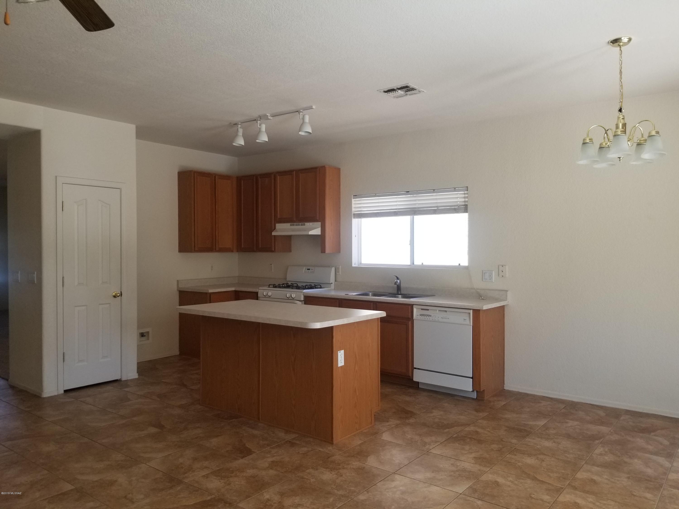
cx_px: 340
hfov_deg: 67.3
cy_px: 254
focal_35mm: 26
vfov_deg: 53.1
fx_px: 510
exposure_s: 1/124
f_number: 1.7
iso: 50
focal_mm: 4.25
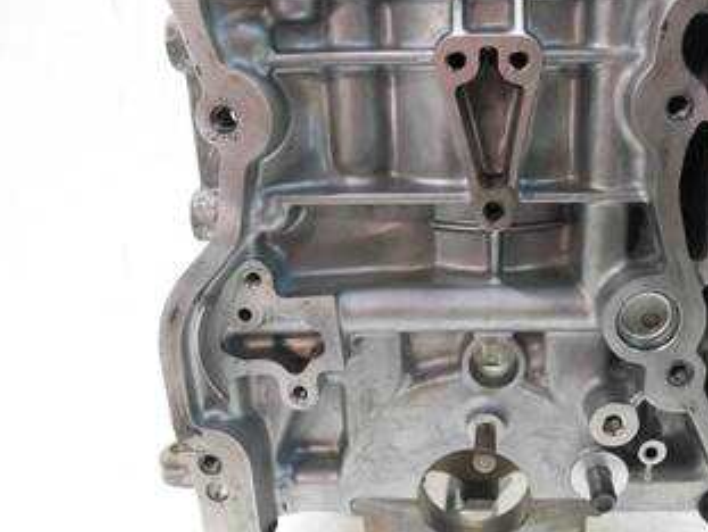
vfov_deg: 38.5
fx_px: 758
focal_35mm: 37
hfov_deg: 49.1
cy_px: 325
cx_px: 483
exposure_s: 1/60
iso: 1000
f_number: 3.5
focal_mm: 12
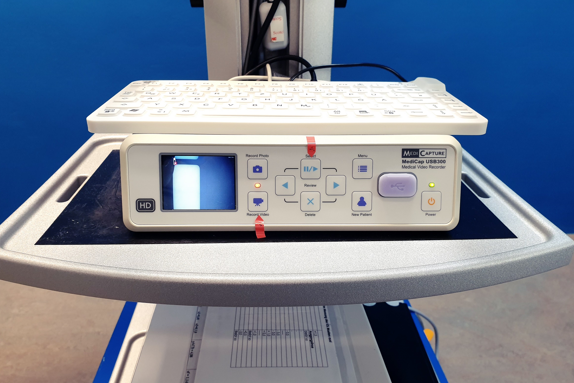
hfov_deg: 65.5
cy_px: 221
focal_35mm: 28
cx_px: 286
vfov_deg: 46.2
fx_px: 446
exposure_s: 1/50
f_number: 2.4
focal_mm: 4.3
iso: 160
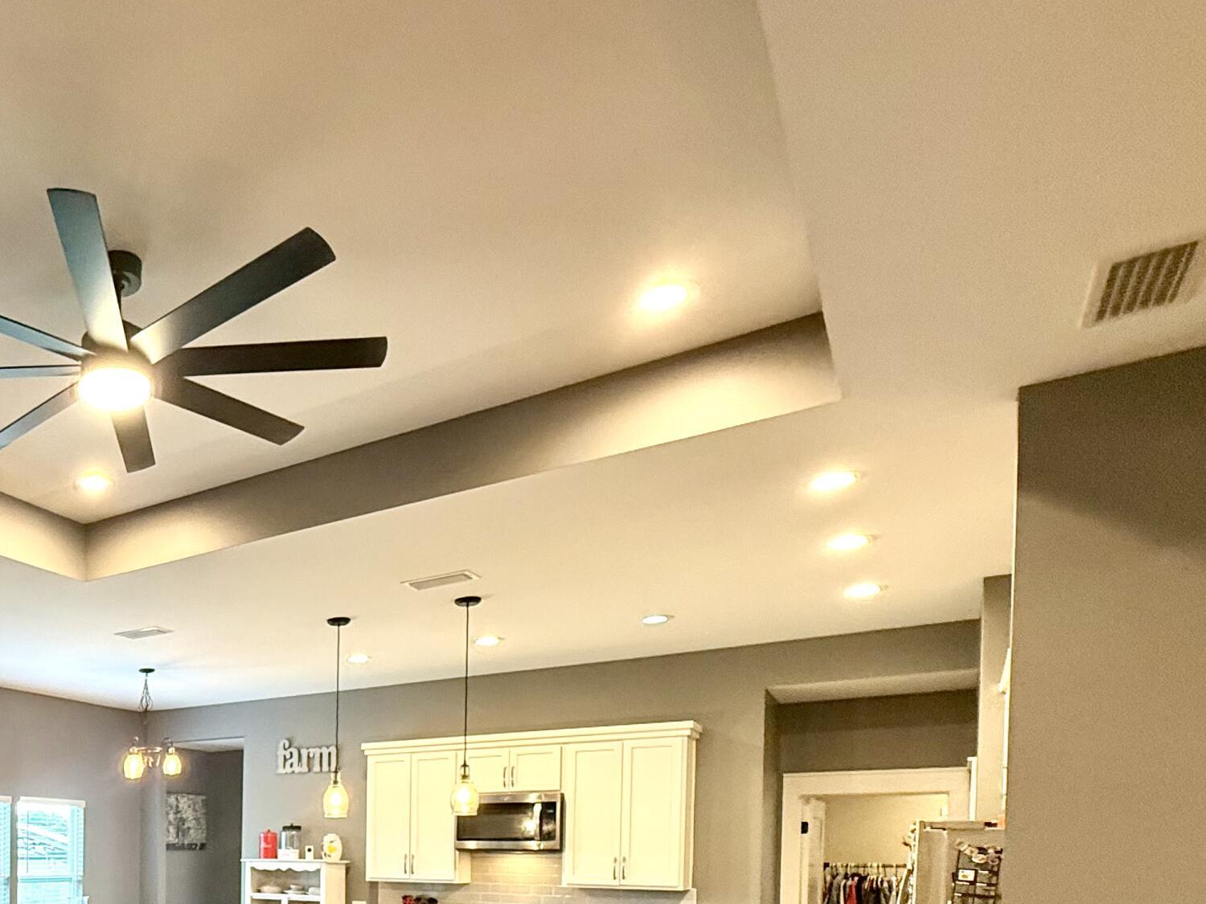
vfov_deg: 43.7
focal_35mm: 28
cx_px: 68
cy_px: 871
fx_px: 976
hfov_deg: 53.4
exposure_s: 1/60
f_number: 2.2
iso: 320
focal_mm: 2.22
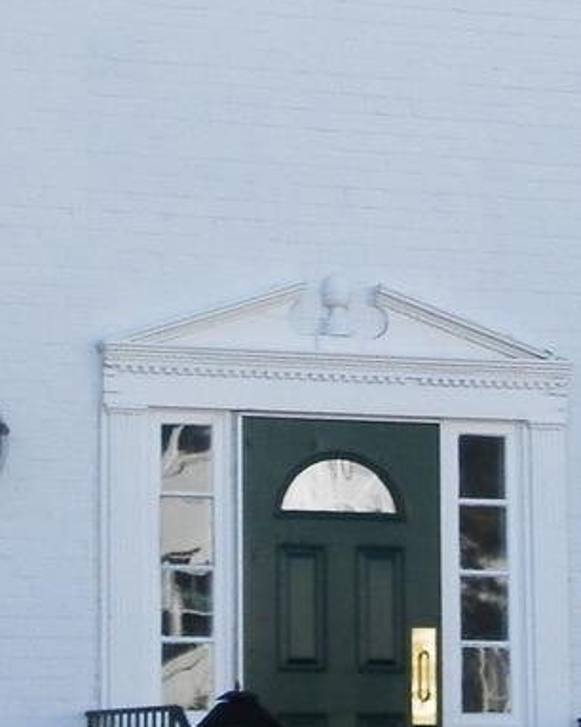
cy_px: 340
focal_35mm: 162
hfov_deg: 9.5
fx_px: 3485
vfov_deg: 11.9
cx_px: 361
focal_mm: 5.5
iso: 80
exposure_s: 1/40
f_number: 9.1
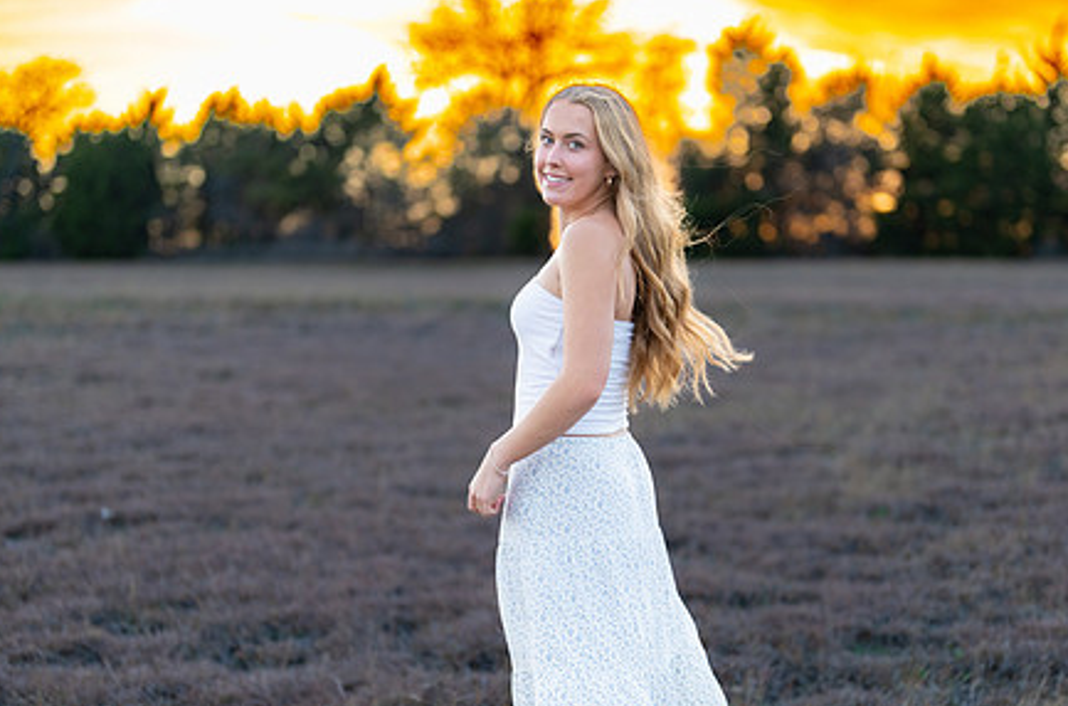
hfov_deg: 28.1
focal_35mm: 72
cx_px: 599
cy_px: 446
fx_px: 2130
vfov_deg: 18.8
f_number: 1.2
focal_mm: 50
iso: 160
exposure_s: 1/640
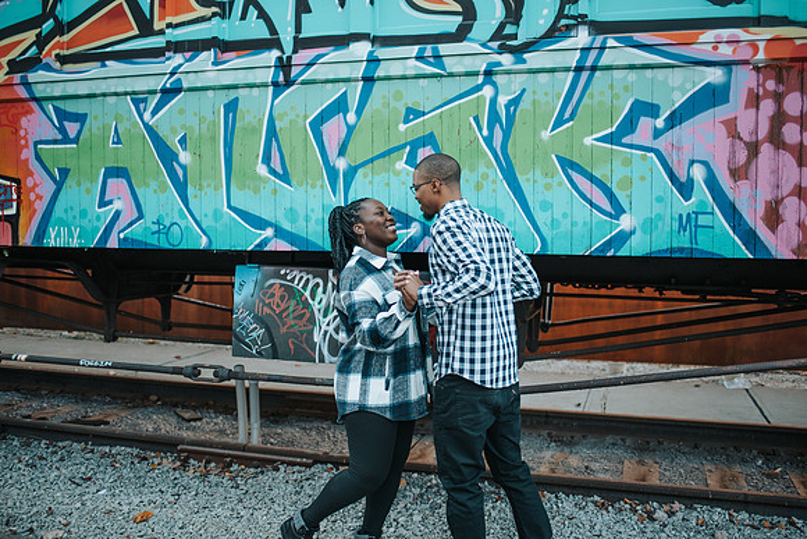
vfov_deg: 37.9
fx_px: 785
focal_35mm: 35
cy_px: 270
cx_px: 404
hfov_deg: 54.4
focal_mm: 35
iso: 360
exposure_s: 1/640
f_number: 1.8
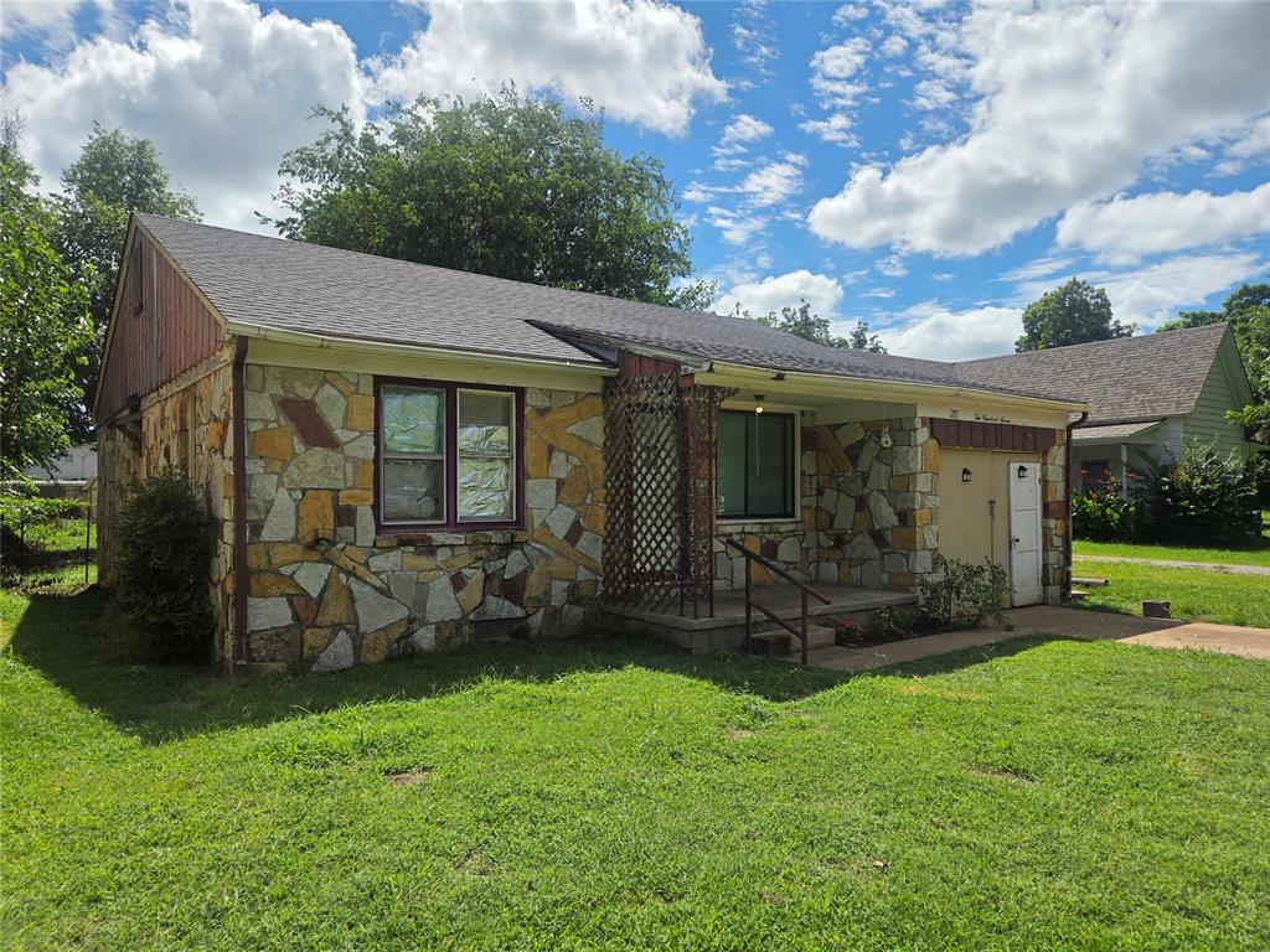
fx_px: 844
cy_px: 476
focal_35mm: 23
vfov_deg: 58.9
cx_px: 635
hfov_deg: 73.9
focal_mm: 5.4
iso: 80
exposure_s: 1/7891
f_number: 1.8
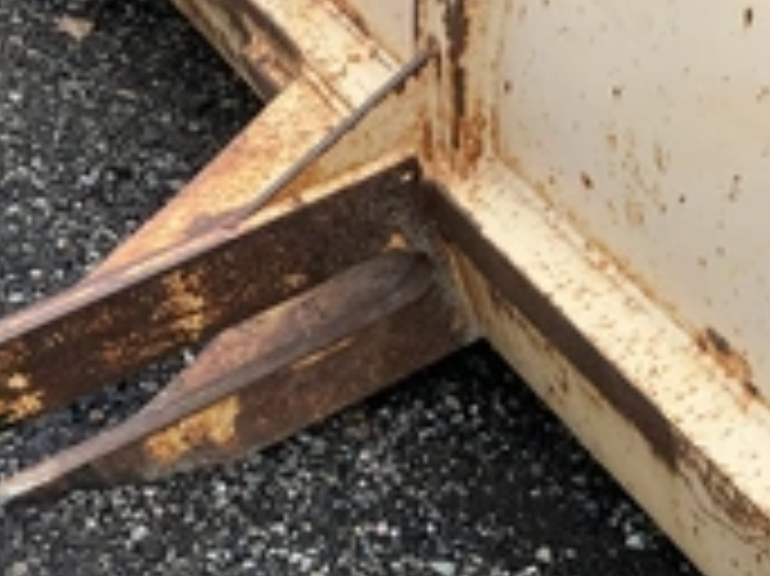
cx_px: 536
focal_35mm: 68
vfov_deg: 21.4
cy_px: 450
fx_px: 1512
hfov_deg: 28.3
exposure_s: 1/383
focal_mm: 3
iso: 25
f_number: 1.8
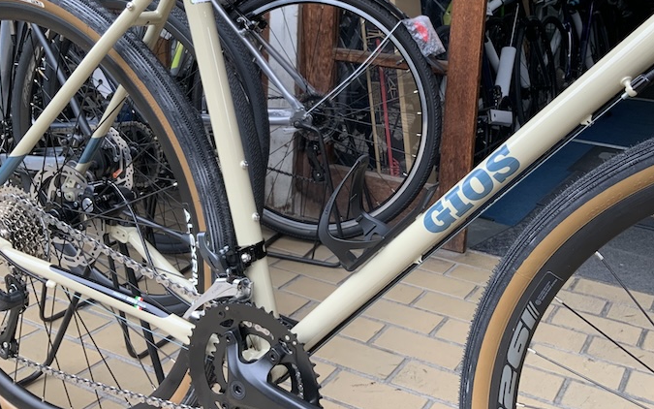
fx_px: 731
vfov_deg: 31.1
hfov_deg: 47.9
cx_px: 398
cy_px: 149
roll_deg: -3.5
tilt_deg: -15.3
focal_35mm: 41
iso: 32
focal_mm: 3
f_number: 1.8
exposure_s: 1/100
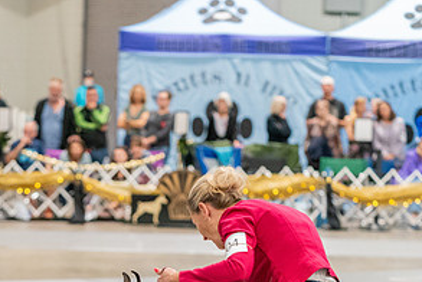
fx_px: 1995
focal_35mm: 170
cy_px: 277
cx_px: 92
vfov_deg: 8.1
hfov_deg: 12.0
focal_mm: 86
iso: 6400
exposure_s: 1/250
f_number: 2.8
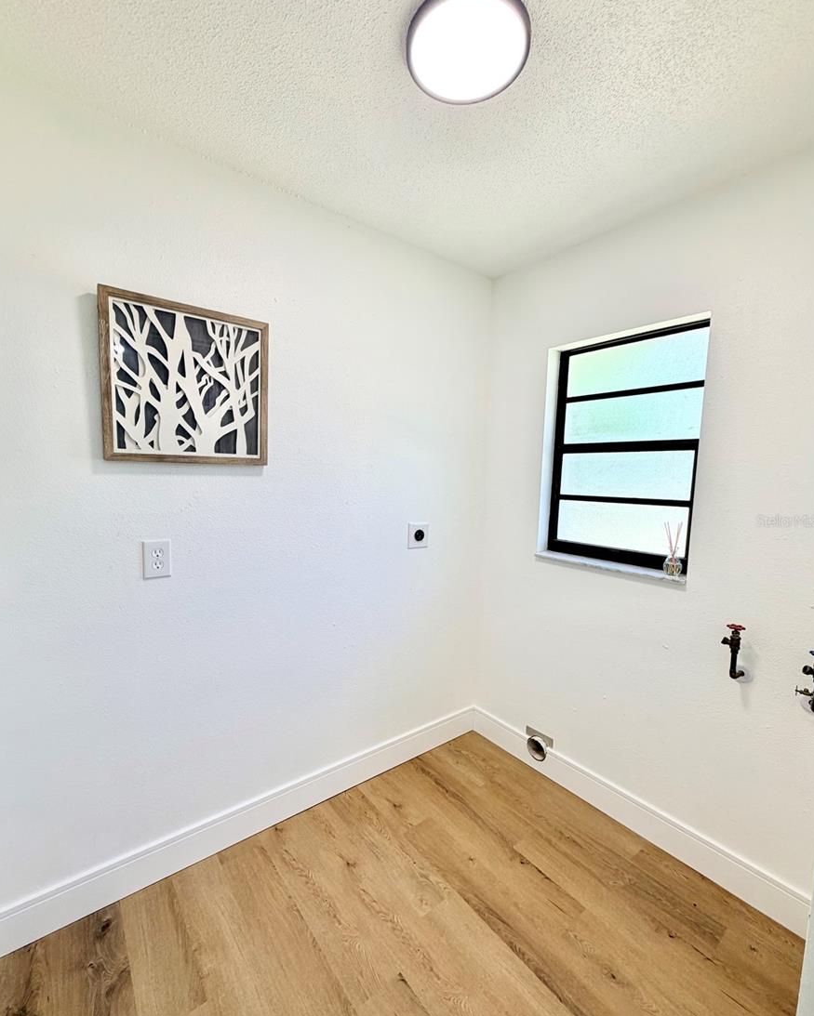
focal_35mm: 15
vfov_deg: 96.8
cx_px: 404
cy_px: 521
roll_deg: -2.1
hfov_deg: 84.1
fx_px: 452
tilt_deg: -6.3
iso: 64
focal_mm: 2.22
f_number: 2.2
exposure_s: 1/120
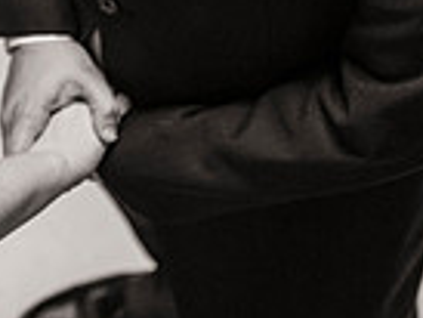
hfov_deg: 6.9
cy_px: -137
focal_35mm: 284
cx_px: -117
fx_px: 3473
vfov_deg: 5.2
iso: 1600
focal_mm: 70
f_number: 2.8
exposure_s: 1/160
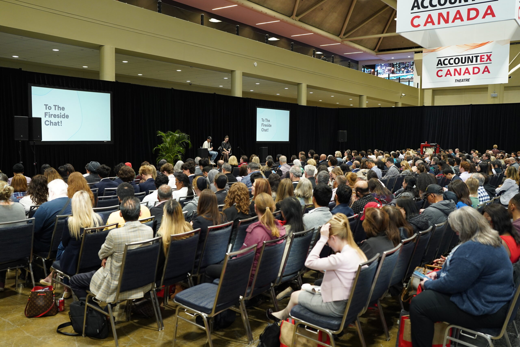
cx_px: 260
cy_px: 174
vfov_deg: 37.9
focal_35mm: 35
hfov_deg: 54.4
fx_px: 506
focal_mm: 35
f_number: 2.8
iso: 1600
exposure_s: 1/250
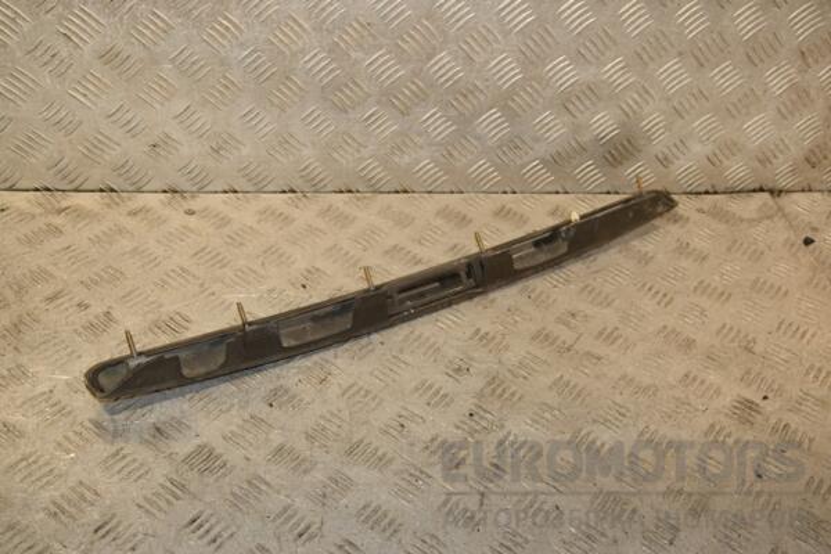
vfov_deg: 34.2
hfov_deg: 49.6
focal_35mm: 39
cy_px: 277
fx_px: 900
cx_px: 416
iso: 800
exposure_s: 1/200
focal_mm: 26
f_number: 7.1
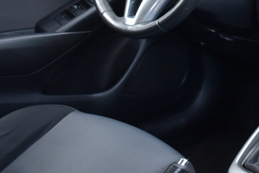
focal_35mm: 72
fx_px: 519
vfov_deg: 18.4
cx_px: 273
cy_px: 0
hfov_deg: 26.2
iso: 640
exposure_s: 1/60
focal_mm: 21
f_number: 4
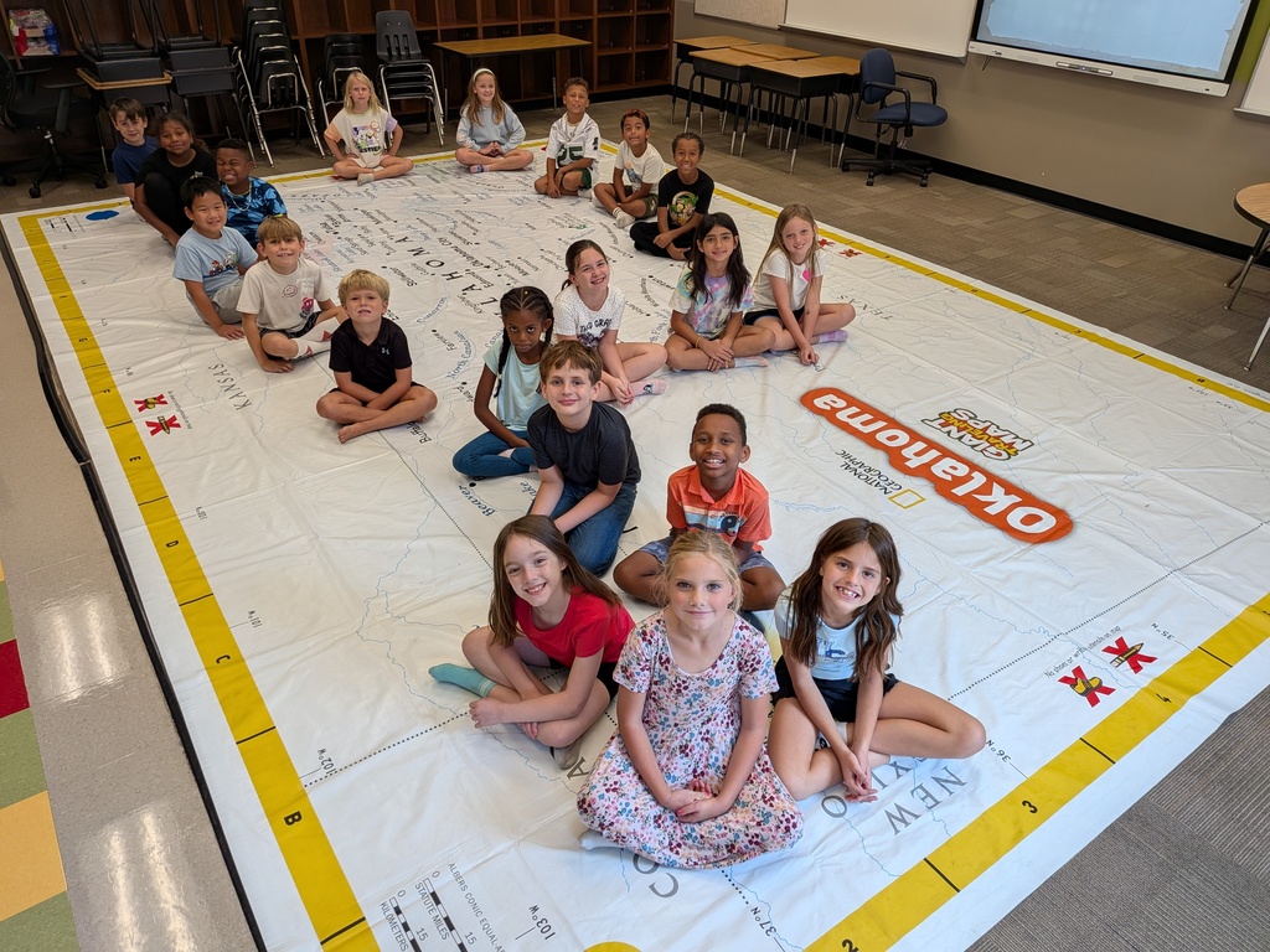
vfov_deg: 56.8
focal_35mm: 24
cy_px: 476
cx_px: 635
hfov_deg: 71.6
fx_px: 881
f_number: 1.7
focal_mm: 4.53
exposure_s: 1/46
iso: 31
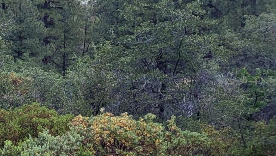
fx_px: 842
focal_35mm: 115
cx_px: -282
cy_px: 118
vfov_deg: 10.5
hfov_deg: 15.0
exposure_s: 1/2116
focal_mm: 5.4
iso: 40
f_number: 1.8
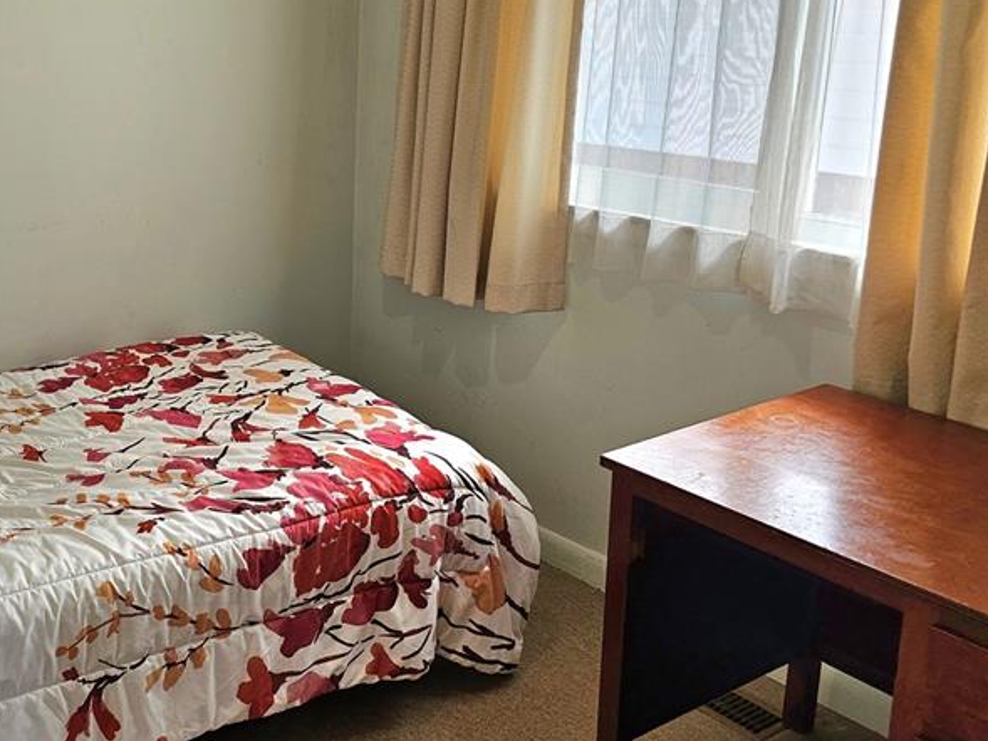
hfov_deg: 43.7
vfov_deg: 35.7
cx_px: 149
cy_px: 260
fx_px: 1142
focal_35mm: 40
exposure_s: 1/120
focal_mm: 6.3
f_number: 1.7
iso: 64
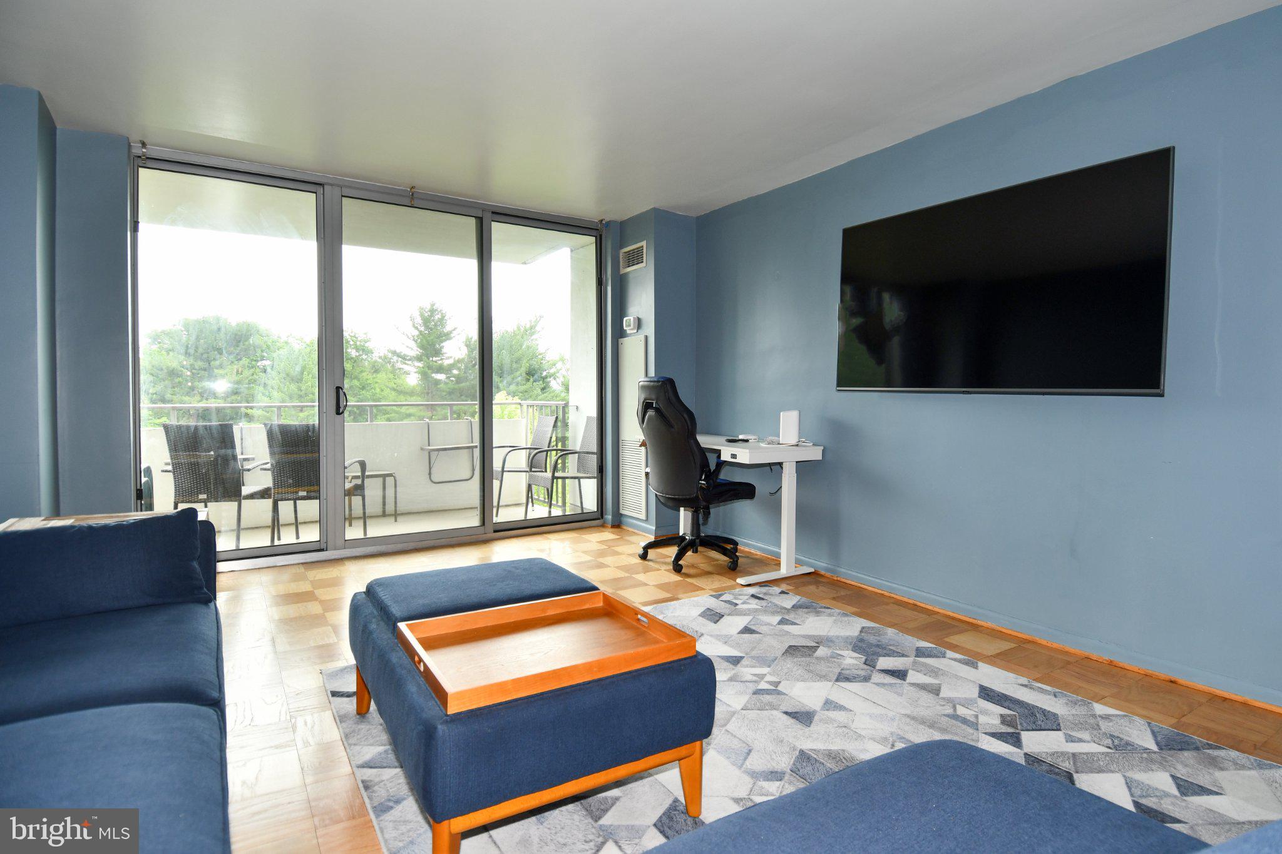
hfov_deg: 90.0
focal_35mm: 18
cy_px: 427
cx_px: 641
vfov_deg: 67.4
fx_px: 641
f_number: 5
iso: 200
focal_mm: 12
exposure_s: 1/100
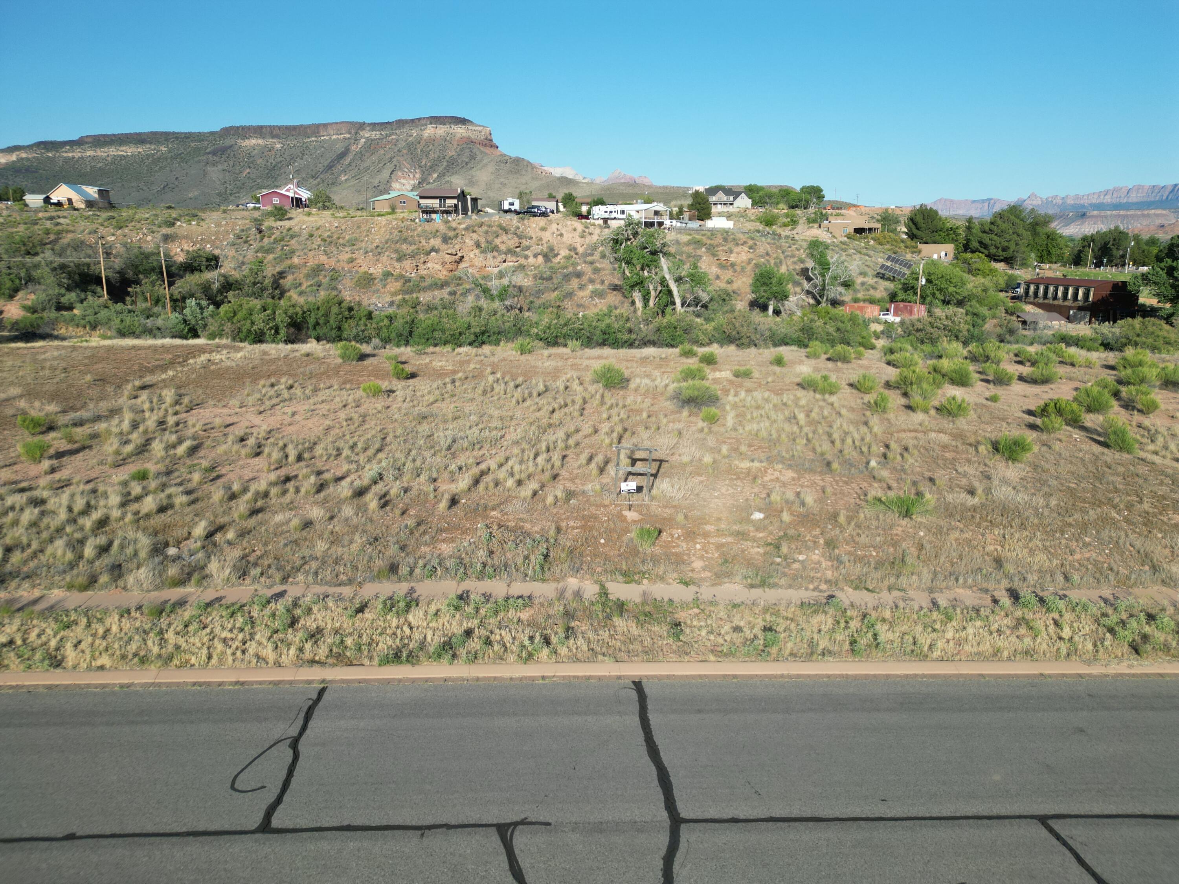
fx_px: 817
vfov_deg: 56.8
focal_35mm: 24
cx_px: 590
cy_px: 442
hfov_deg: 71.6
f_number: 1.7
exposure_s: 1/2000
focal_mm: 6.72
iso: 100
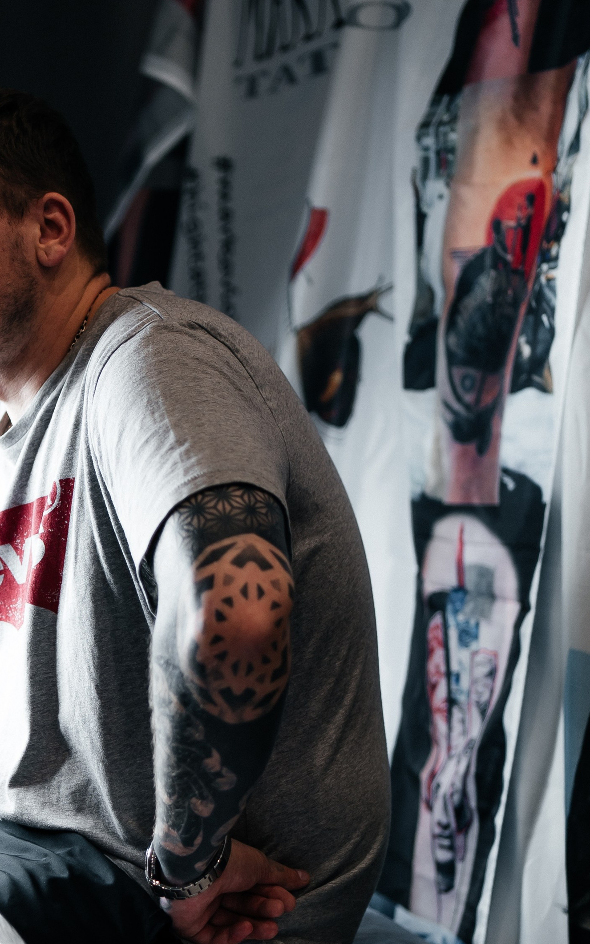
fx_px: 2136
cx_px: 24
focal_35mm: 83
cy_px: 599
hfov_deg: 15.5
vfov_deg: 24.8
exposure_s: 1/100
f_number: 1.8
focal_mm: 45
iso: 250
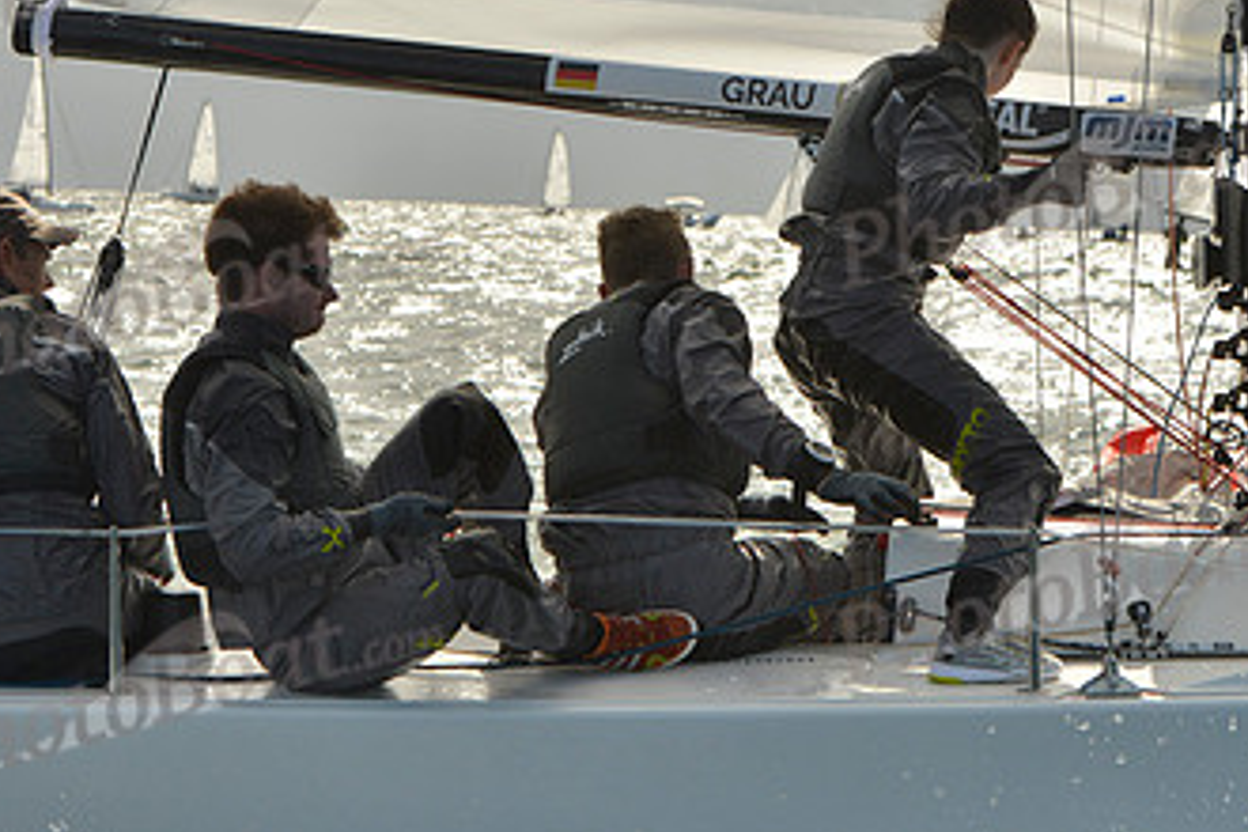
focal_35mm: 123
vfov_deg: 11.1
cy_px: 441
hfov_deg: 16.7
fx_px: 4264
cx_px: 643
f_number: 8
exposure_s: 1/2000
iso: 400
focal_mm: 70
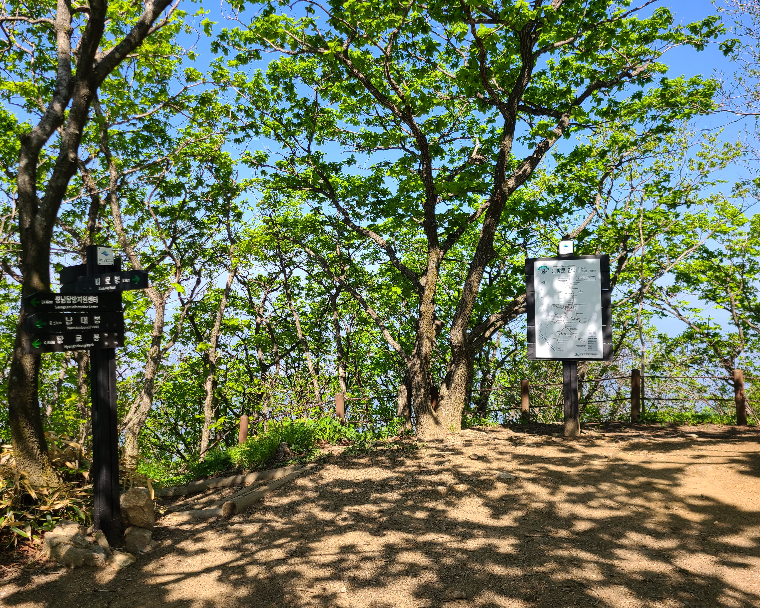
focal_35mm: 28
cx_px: 364
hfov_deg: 62.2
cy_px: 296
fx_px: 630
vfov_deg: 51.5
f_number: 1.8
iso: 40
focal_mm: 5.4
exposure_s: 1/1093
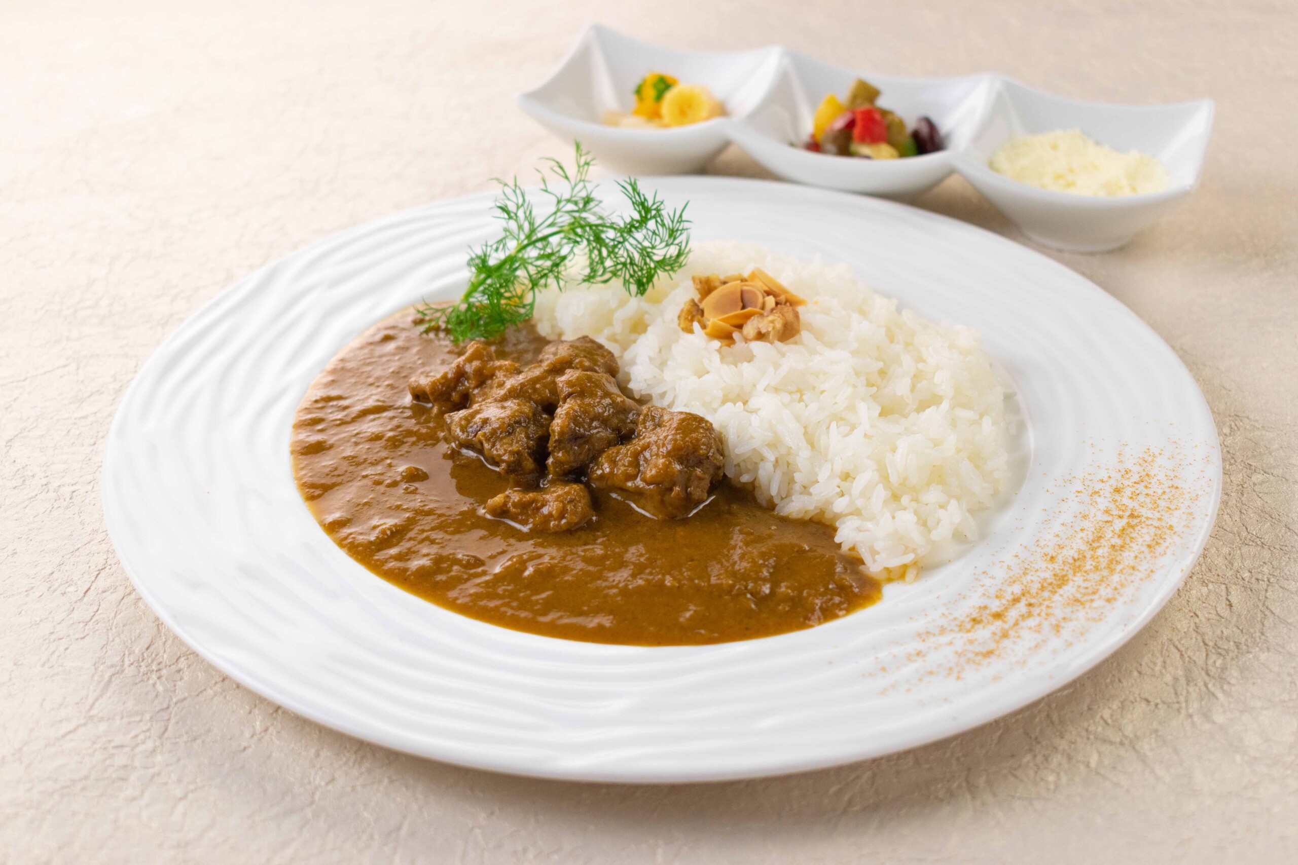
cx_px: 649
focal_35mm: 52
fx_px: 1893
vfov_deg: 25.8
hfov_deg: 37.8
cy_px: 432
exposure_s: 1/400
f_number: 4.5
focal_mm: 35
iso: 400
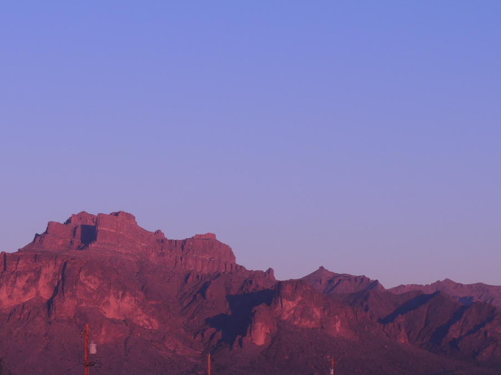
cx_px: 151
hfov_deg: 20.1
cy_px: 234
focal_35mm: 97
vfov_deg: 15.2
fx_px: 1404
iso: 100
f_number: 3.7
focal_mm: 9.8
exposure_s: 1/250
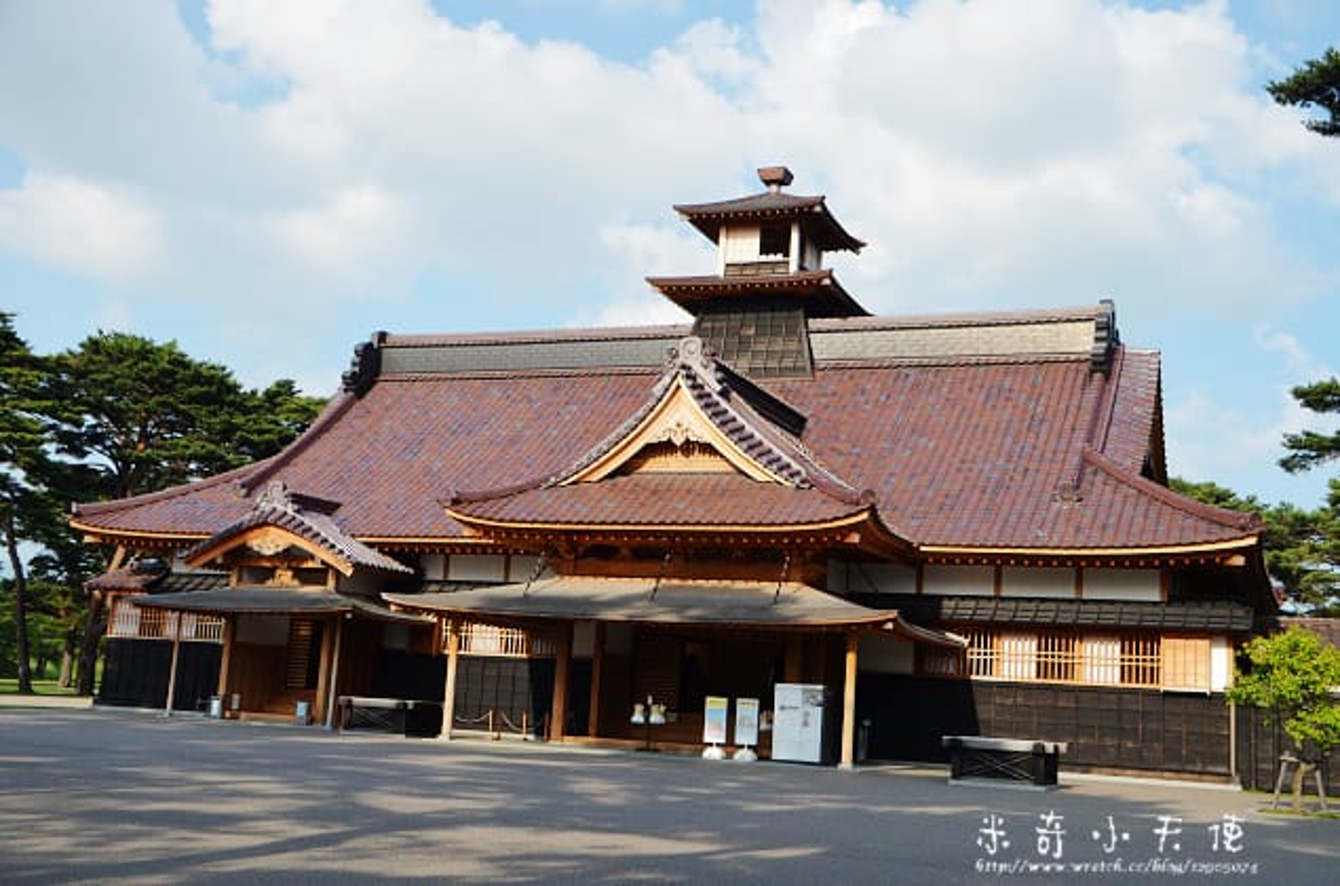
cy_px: 443
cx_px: 670
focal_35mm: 40
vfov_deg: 32.8
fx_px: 1504
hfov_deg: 48.0
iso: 800
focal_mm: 27
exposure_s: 1/4000
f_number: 5
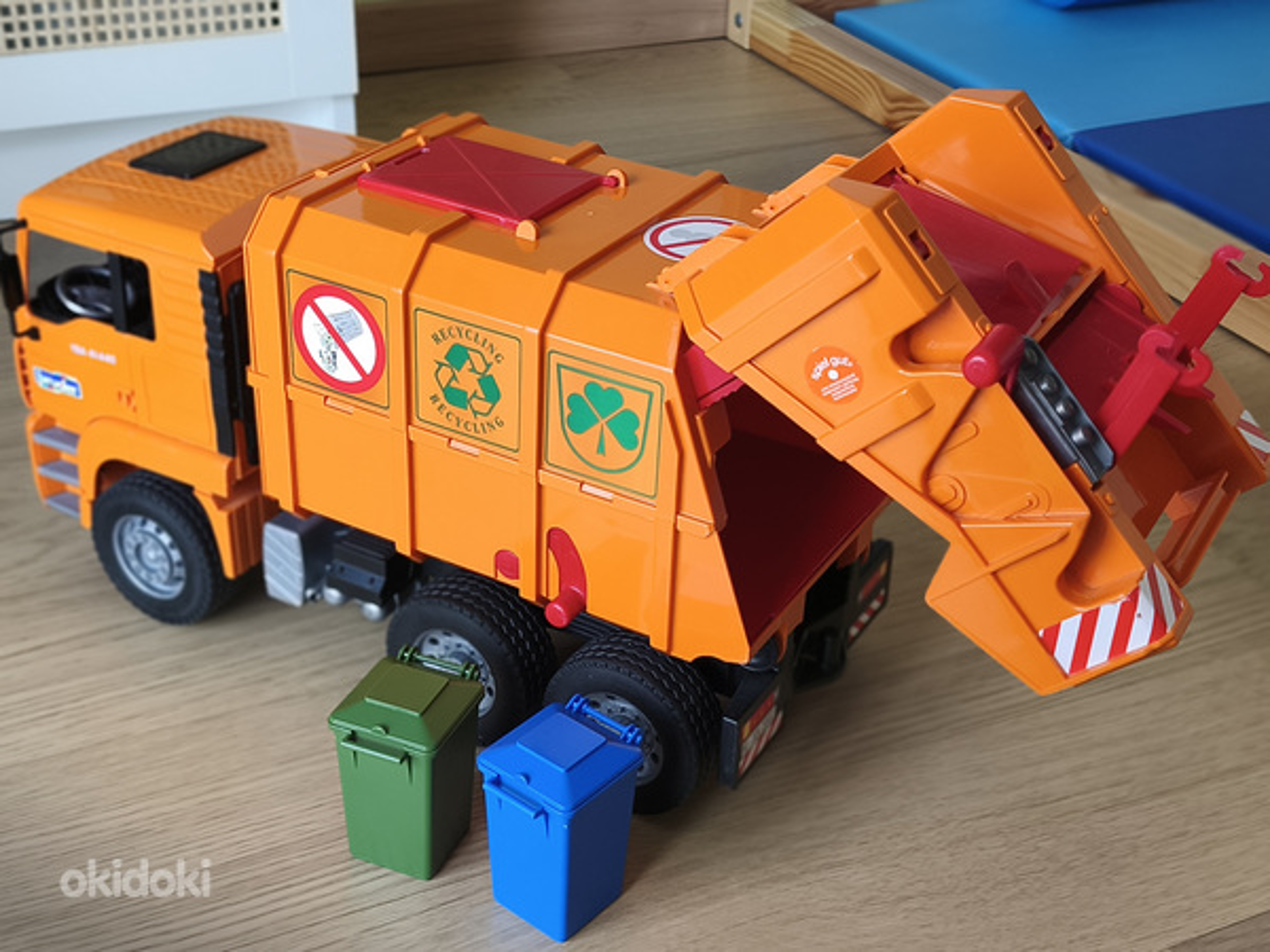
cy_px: 476
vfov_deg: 31.5
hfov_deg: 41.2
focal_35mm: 46
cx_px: 635
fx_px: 1688
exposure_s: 1/50
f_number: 1.65
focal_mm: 6.18
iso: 250
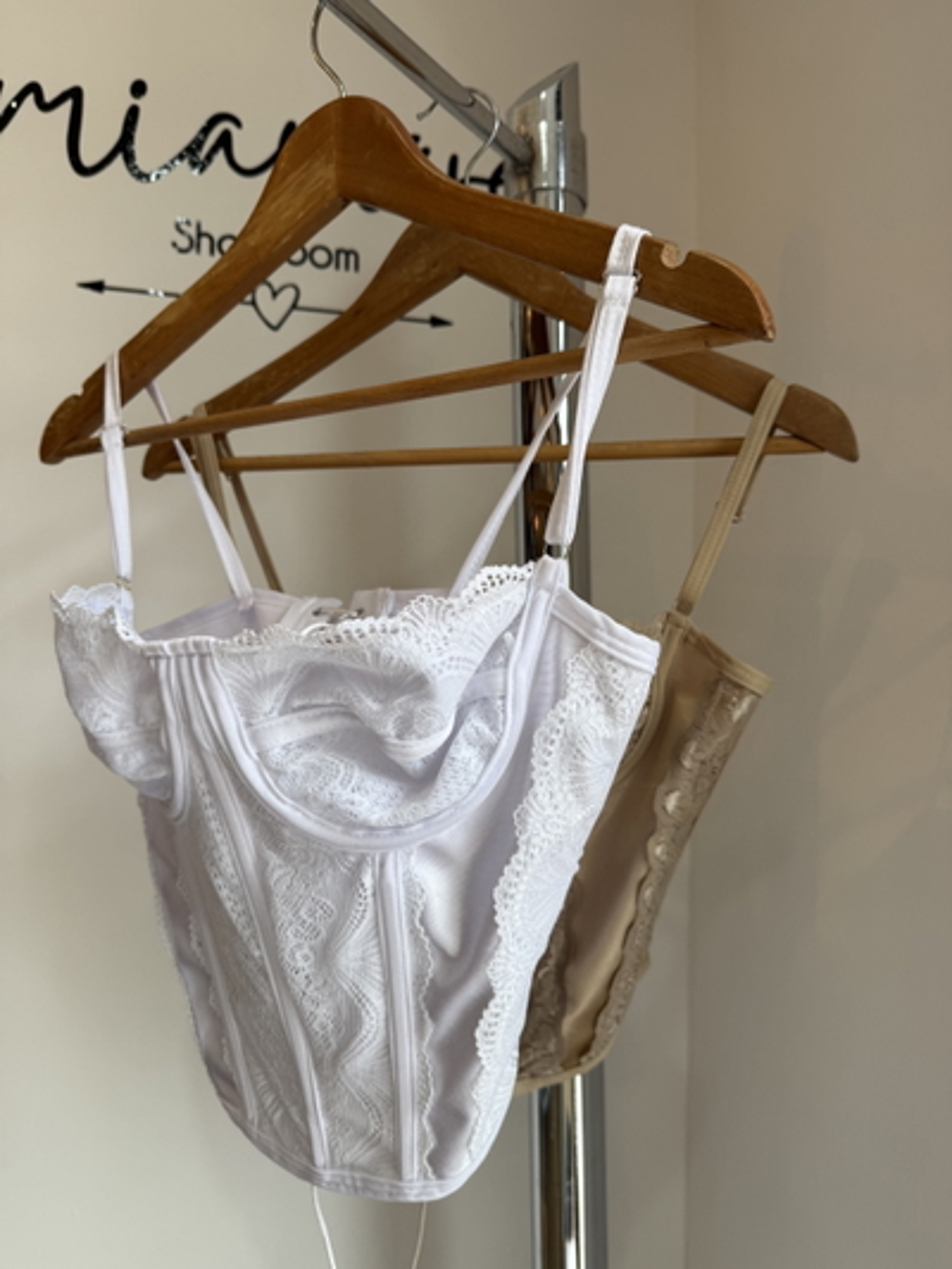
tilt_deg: +1.8
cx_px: 476
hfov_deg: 56.8
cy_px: 634
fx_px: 880
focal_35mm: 24
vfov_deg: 71.6
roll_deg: -1.4
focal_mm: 6.76
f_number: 1.78
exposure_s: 1/170
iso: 64
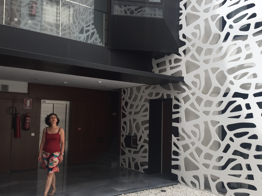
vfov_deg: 40.7
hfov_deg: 52.5
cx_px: 147
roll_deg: -1.9
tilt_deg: +2.8
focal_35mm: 35
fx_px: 265
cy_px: 103
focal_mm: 4.15
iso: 32
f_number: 2.2
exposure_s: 1/507
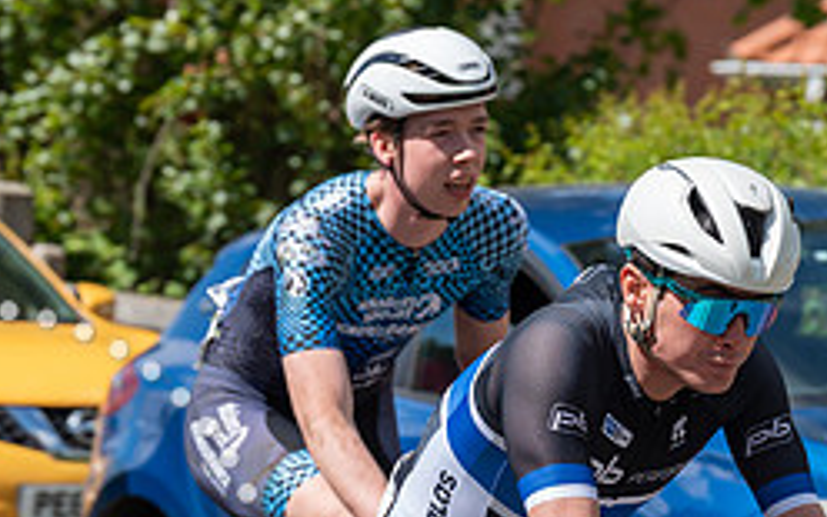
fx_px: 6130
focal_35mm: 272
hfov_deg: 7.7
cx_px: 487
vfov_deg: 4.8
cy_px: 442
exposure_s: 1/1000
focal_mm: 114
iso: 250
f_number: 5.6
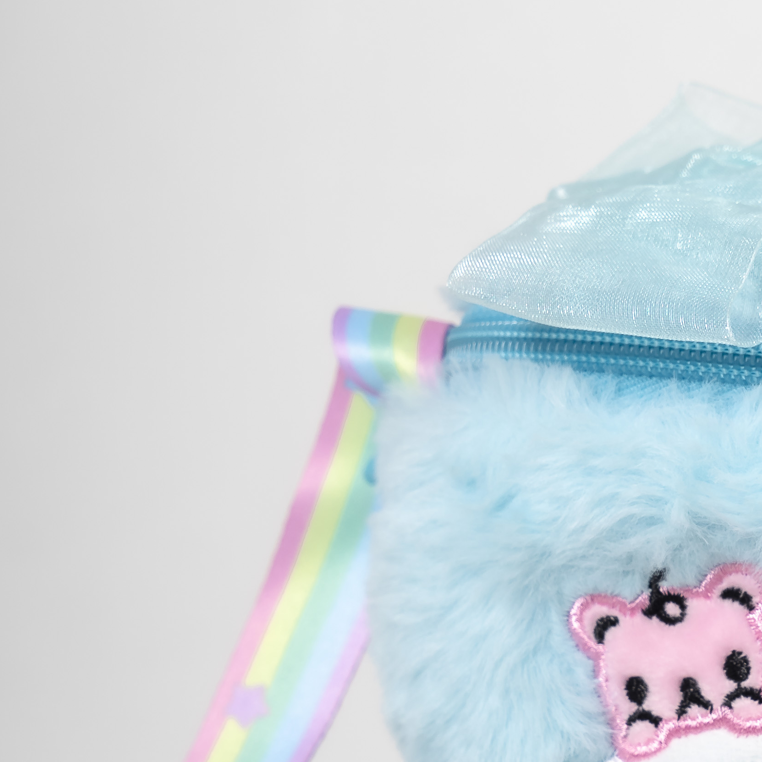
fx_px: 5803
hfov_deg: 7.5
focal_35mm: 233
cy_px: 606
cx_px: 830
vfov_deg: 7.5
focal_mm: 76
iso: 100
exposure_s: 1/125
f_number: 7.1
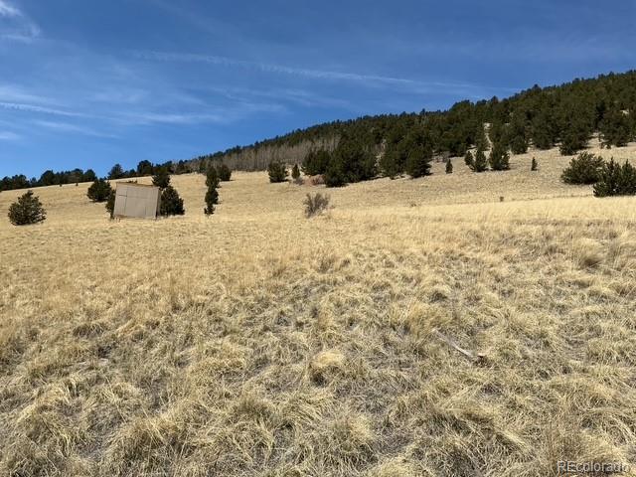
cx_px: 318
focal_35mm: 29
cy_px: 238
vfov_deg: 48.2
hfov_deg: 61.7
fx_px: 533
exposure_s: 1/3125
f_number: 1.8
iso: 25
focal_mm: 3
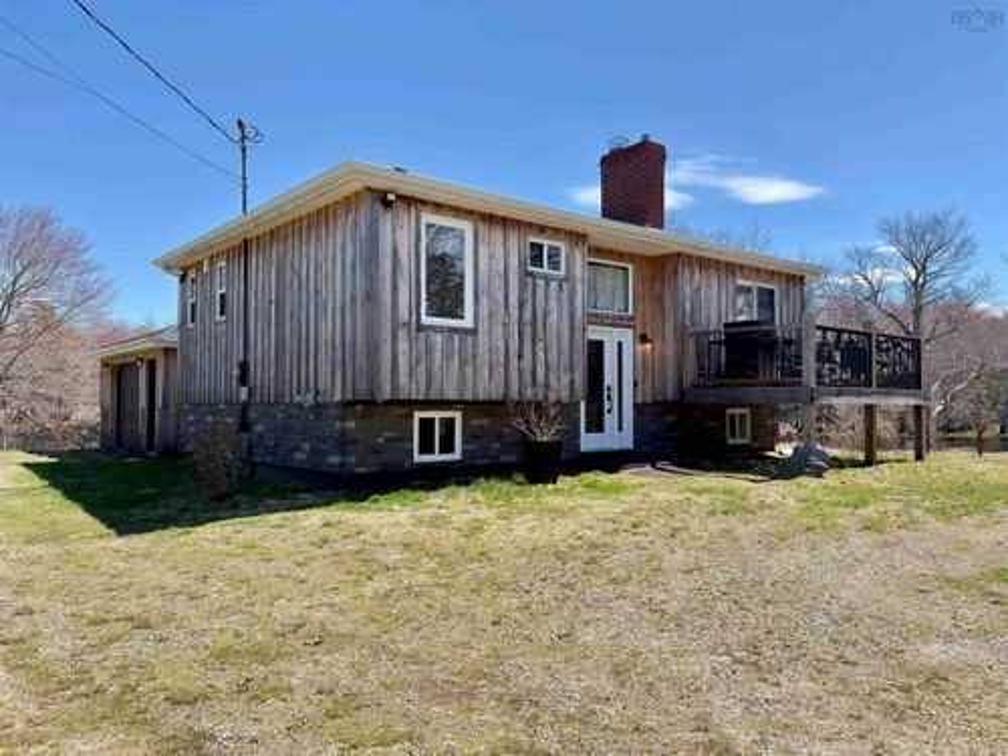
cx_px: 504
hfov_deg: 67.3
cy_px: 378
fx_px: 757
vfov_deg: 53.1
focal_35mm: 26
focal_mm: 5.96
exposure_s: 1/1709
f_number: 1.6
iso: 50
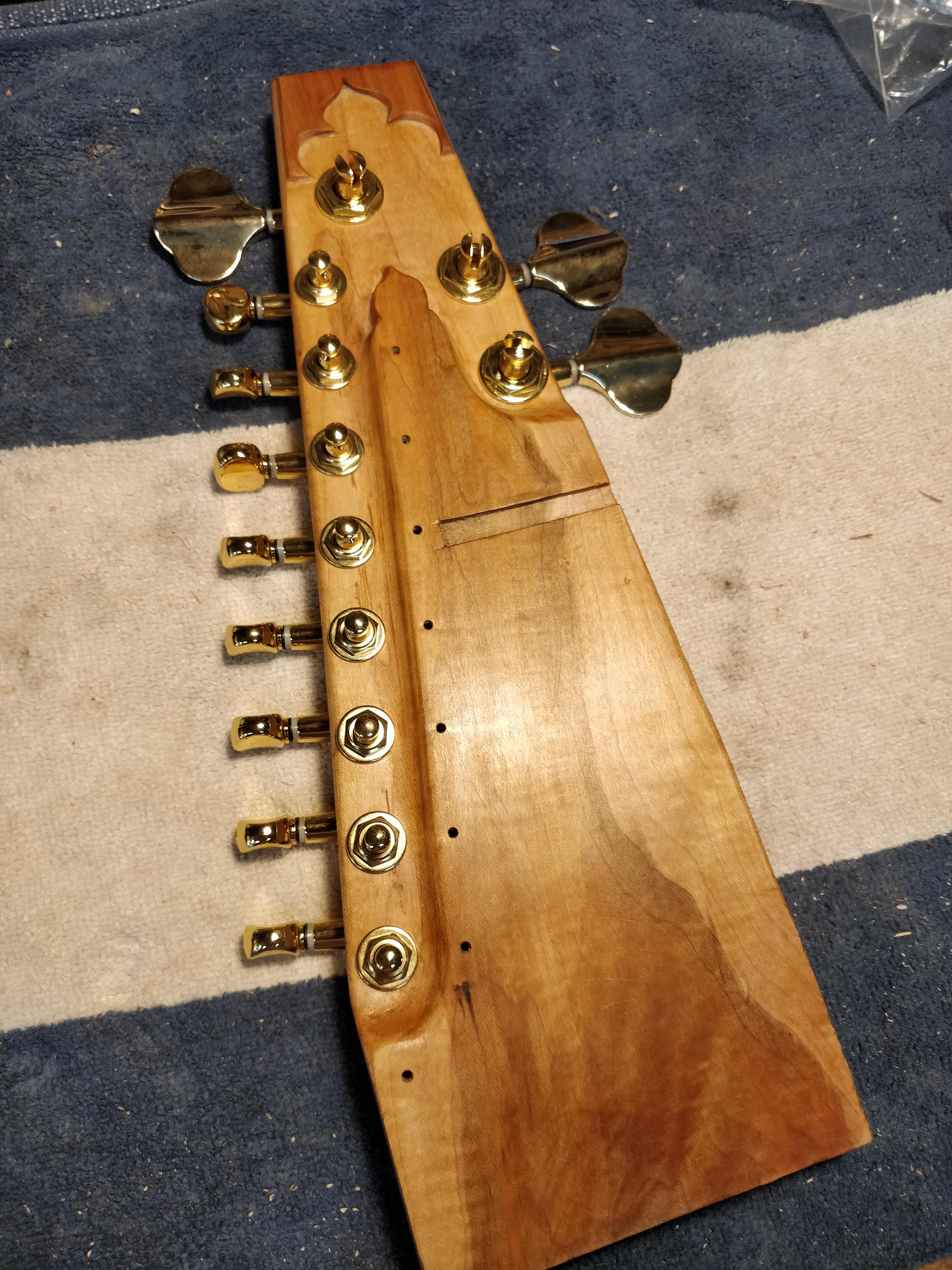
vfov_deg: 71.6
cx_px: 476
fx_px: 880
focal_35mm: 24
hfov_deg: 56.8
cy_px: 635
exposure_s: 1/100
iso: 250
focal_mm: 4.1
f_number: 1.7
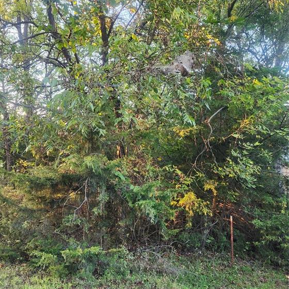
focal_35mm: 28
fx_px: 264
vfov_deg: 57.3
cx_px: 140
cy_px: 147
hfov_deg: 57.3
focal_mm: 5.54
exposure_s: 1/120
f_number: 1.8
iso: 320
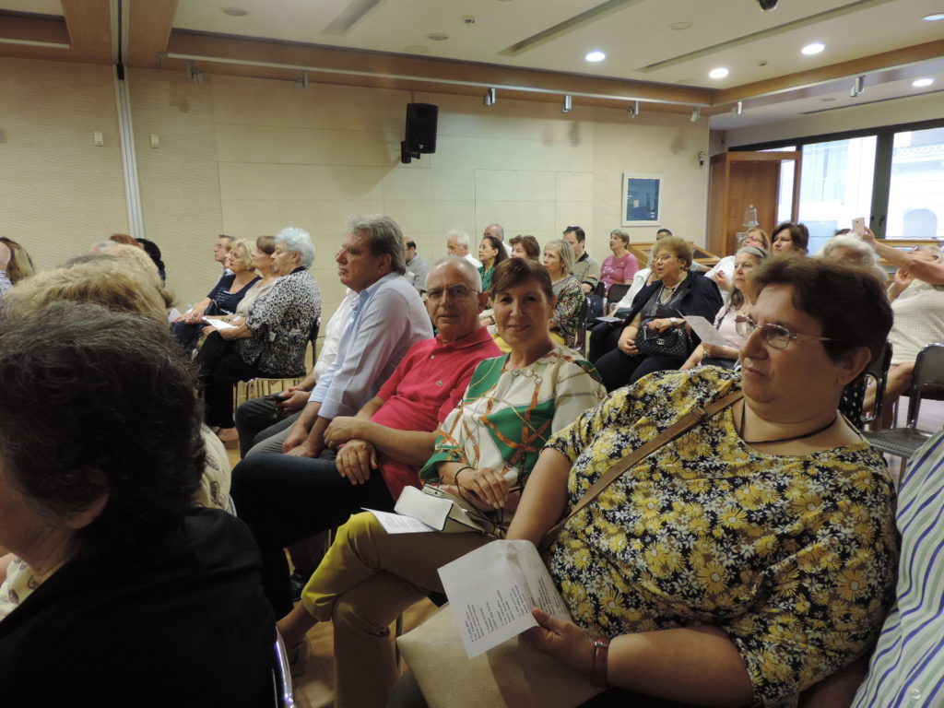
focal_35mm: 24
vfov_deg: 56.8
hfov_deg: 71.6
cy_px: 354
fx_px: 654
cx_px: 472
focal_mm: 4.3
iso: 400
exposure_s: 1/15
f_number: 3
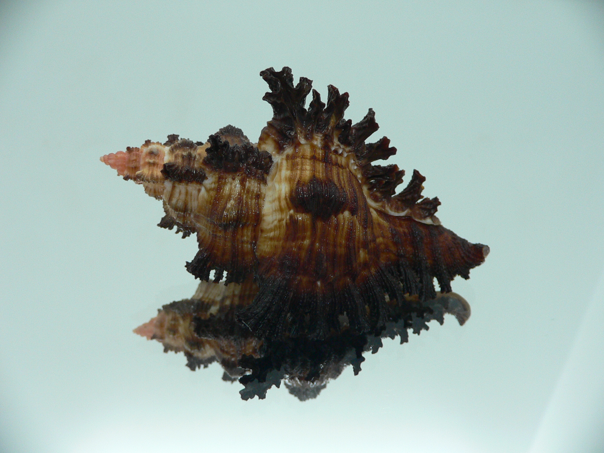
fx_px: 611
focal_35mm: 35
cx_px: 302
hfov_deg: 52.6
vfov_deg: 40.7
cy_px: 226
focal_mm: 4.6
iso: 150
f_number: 2.8
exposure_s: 1/60
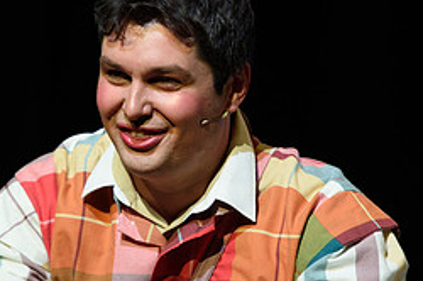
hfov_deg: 4.3
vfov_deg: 2.8
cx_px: 154
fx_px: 5656
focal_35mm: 482
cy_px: 135
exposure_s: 1/100
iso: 800
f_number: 2.8
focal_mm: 170
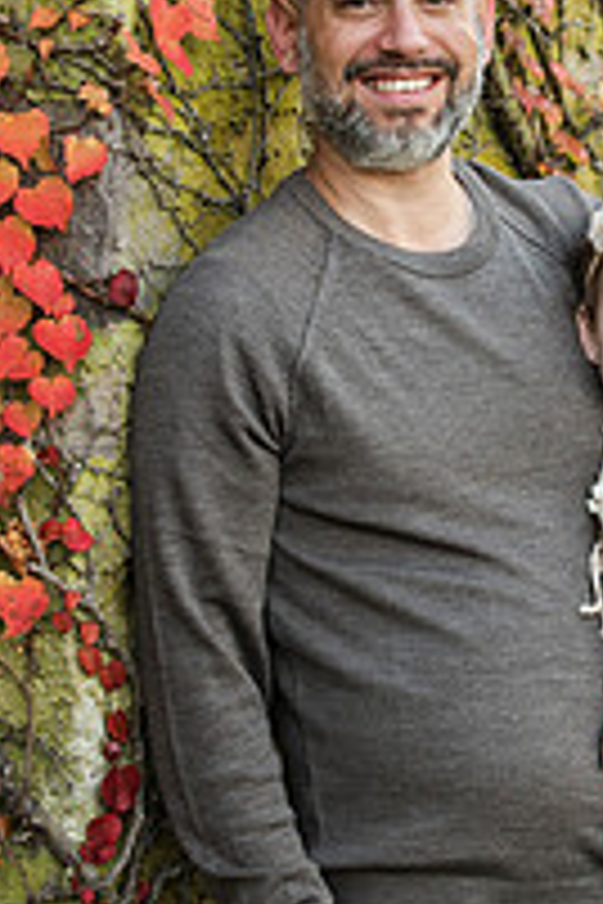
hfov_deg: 7.8
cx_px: 549
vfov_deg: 11.7
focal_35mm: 175
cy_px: 373
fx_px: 4397
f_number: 3.5
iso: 800
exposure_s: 1/800
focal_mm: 78
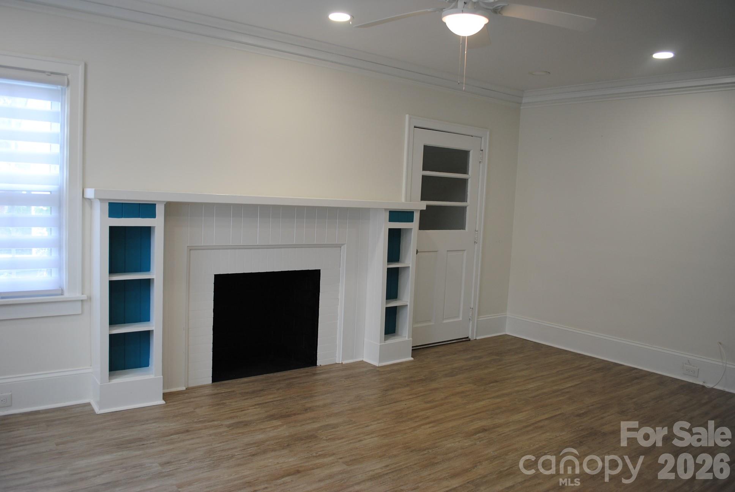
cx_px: 368
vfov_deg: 48.0
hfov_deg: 67.3
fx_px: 552
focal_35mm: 27
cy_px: 246
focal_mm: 18
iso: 200
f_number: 3.5
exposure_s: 1/40
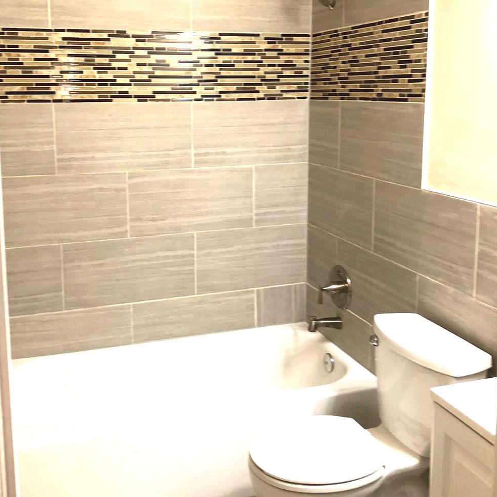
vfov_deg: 42.5
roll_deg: -0.3
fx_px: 634
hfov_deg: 42.8
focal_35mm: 39
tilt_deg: -8.4
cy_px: 188
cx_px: 234
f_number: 1.8
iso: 125
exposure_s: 1/60
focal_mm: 4
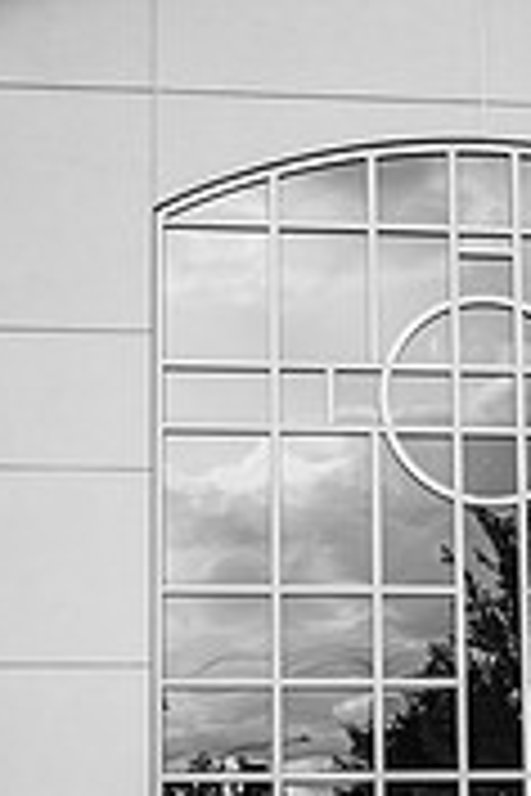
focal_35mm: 79
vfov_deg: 24.6
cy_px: 787
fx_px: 1748
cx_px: 468
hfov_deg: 17.1
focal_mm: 31
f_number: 2.8
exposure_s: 1/1600
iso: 200
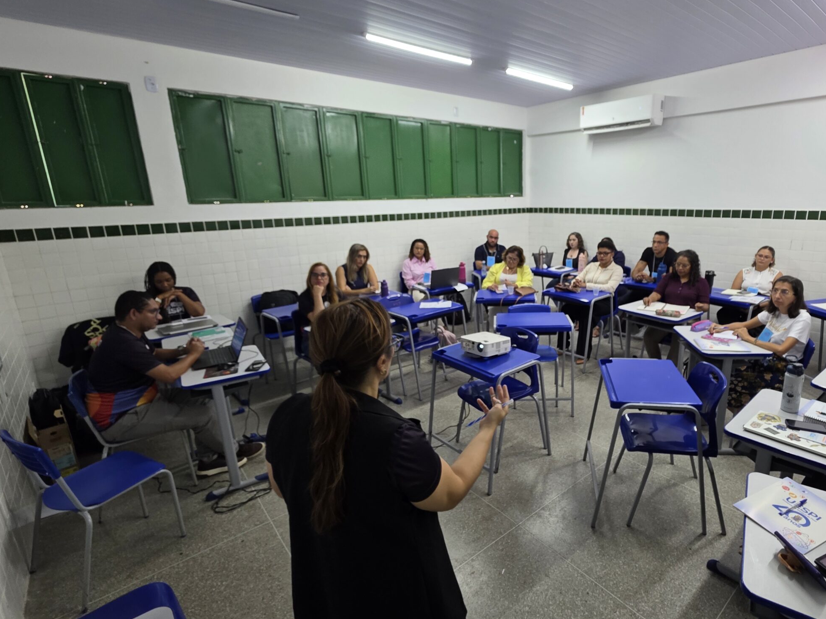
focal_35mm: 17
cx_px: 498
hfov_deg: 89.8
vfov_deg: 74.7
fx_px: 406
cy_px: 314
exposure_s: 1/60
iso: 160
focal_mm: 2.2
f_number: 1.9
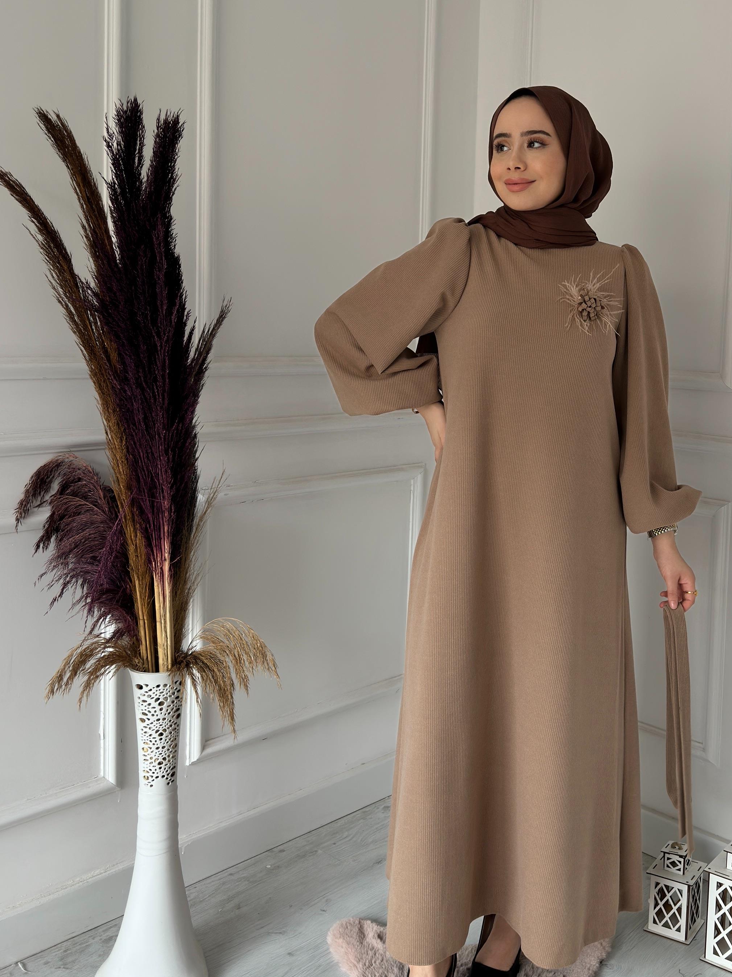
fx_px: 1015
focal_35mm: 36
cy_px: 399
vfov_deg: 51.1
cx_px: 525
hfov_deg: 38.9
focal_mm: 6.86
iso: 64
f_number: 1.78
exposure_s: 1/50
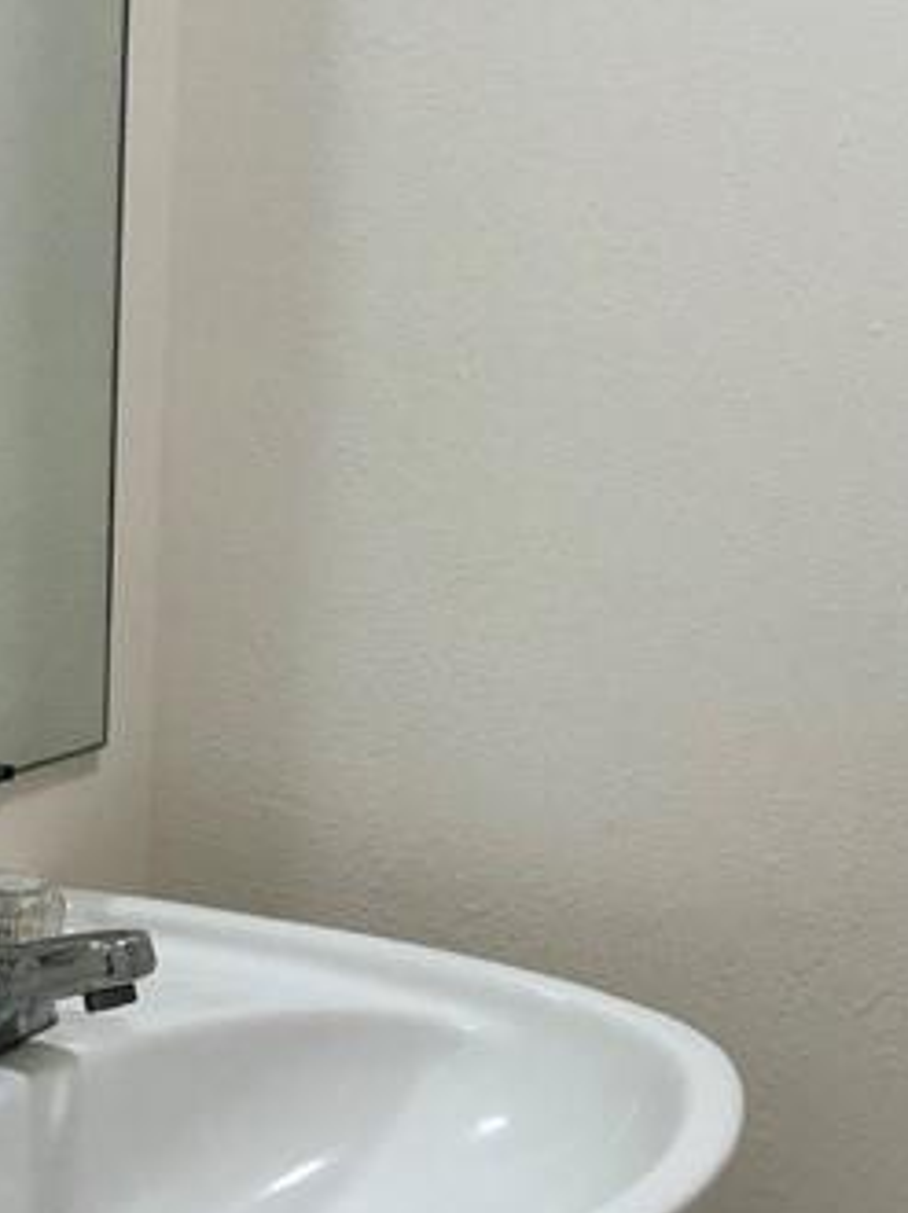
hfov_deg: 16.9
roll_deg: -5.2
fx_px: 3047
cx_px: 662
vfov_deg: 22.1
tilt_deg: -14.7
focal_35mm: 87
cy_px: 1055
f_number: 1.8
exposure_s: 1/40
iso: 25
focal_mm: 4
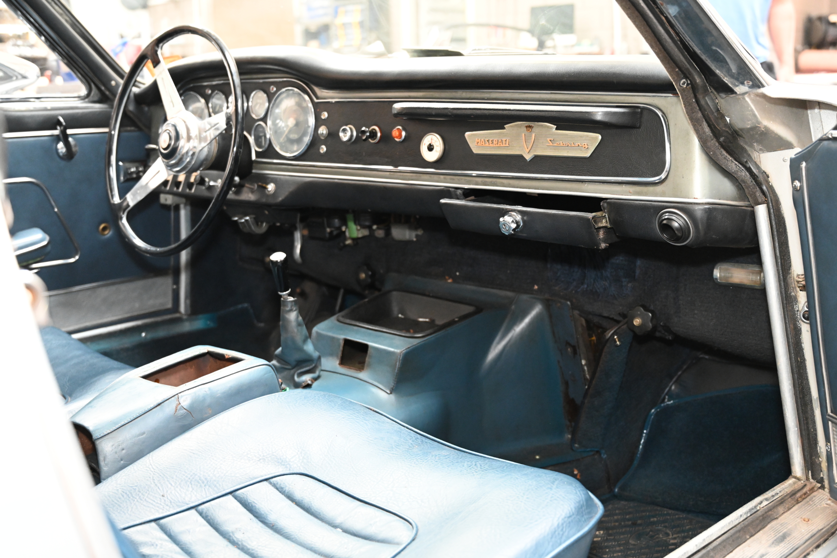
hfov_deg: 48.5
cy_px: 279
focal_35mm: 40
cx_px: 418
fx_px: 930
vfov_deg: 33.4
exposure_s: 1/60
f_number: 4
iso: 4500
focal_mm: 40
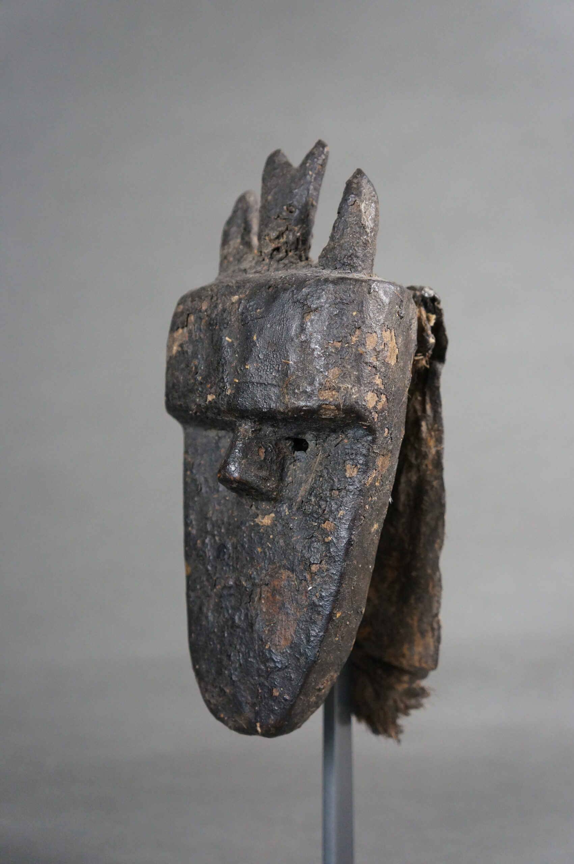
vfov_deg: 43.6
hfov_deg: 29.8
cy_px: 432
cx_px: 287
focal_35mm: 45
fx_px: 1079
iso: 1600
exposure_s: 1/160
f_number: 4
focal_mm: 30
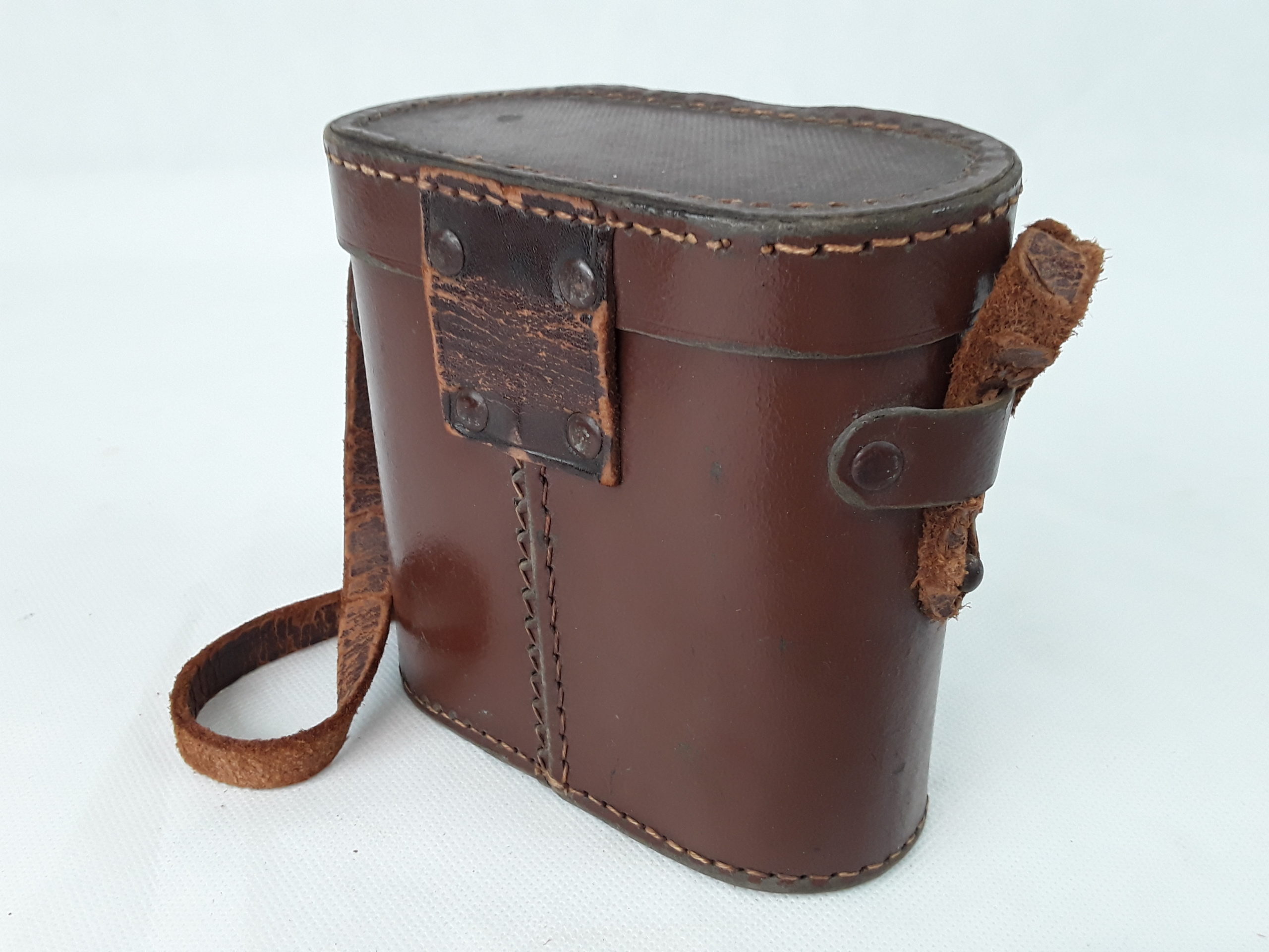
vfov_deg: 51.4
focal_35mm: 27
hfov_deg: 65.3
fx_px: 990
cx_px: 634
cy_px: 476
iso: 64
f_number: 1.9
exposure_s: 1/50
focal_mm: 2.91
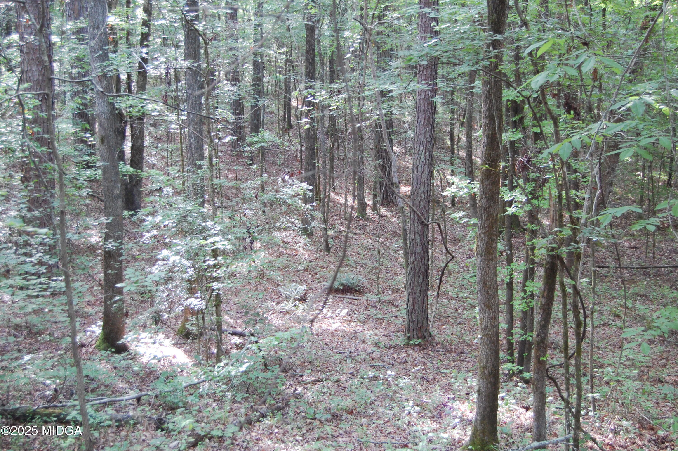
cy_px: 226
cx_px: 339
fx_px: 903
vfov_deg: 28.0
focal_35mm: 48
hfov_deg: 41.1
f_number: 4.5
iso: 800
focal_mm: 32
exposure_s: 1/30
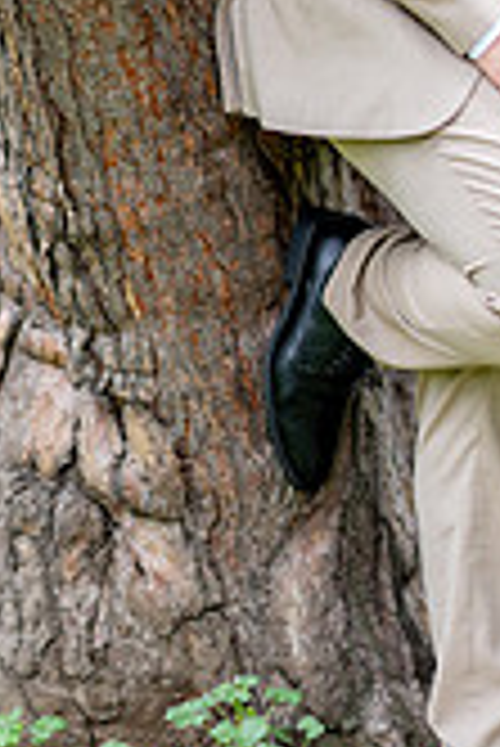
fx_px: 4781
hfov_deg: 5.9
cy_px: 63
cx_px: 626
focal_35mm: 230
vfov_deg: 8.9
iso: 100
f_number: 1.4
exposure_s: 1/640
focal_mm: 85
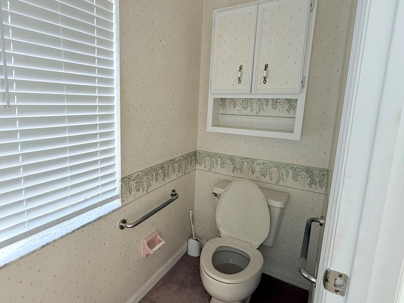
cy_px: 141
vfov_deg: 63.4
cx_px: 147
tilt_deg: -9.7
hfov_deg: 77.3
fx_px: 245
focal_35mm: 21
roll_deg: -0.2
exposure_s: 1/99
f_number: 2.2
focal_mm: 2.22
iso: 100
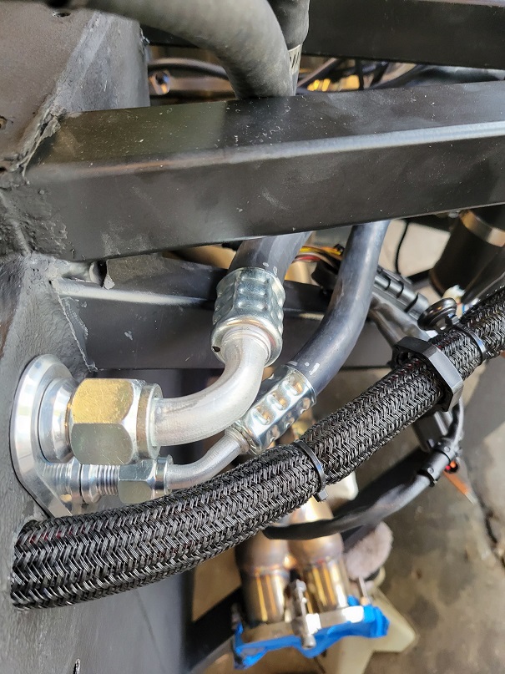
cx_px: 252
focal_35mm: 26
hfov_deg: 53.1
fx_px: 506
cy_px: 337
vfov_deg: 67.3
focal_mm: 5.4
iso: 320
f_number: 1.8
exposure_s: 1/120
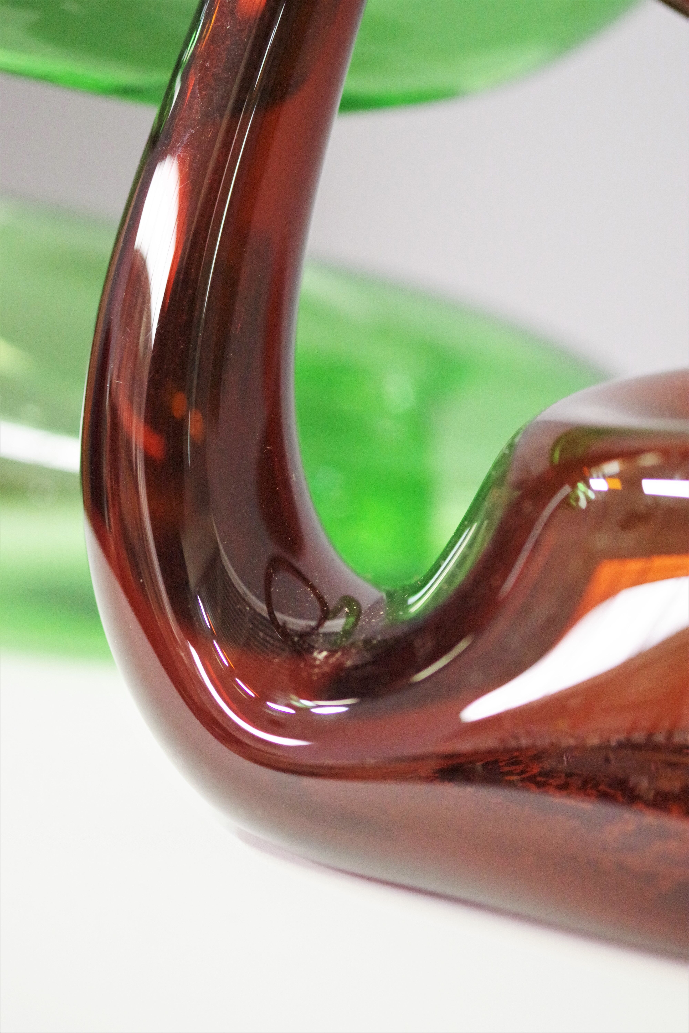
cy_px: 516
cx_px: 344
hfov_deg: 18.2
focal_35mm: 75
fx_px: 2153
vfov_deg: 27.0
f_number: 2.8
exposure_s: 1/100
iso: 6400
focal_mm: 50
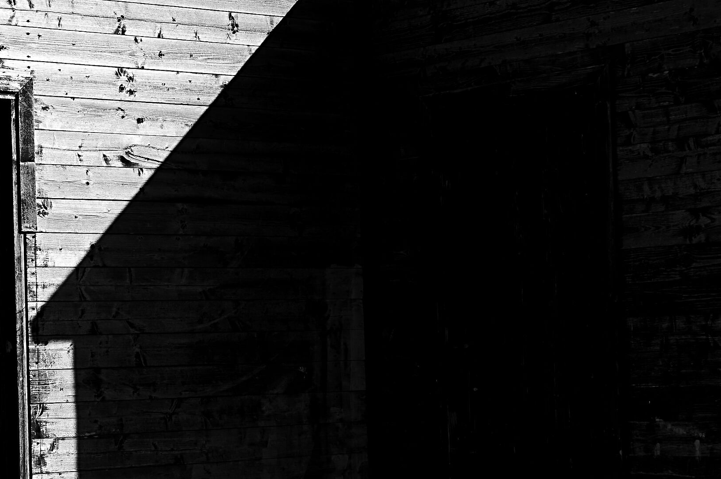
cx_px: 259
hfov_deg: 18.6
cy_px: 245
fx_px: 2201
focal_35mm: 110
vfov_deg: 12.4
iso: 100
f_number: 9
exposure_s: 1/500
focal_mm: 50
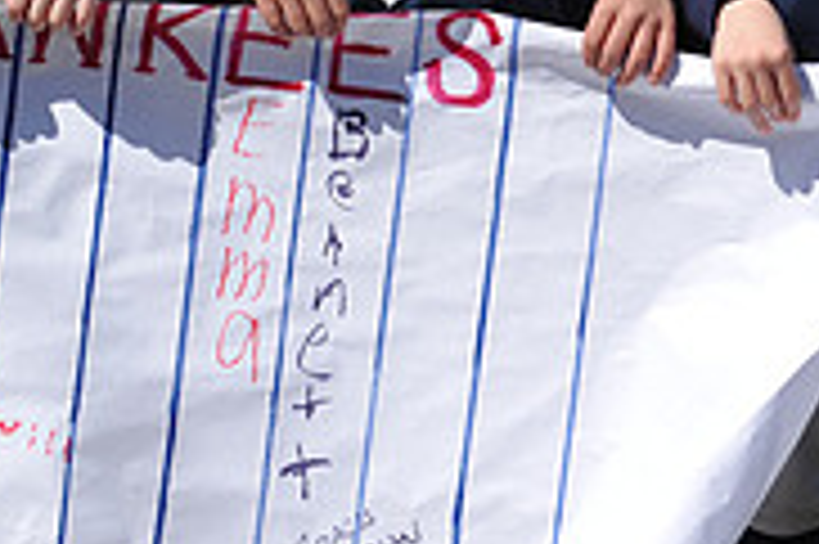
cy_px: -216
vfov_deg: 6.1
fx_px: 5069
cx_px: 486
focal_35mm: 223
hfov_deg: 9.2
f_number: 5
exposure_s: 1/1600
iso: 200
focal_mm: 70
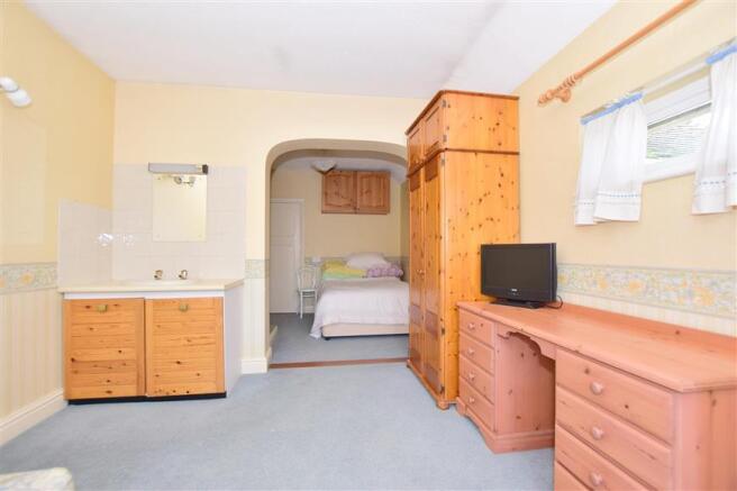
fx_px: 307
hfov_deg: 100.4
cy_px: 246
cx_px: 368
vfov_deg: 77.3
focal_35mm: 15
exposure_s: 1/60
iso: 400
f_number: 5.6
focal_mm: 10
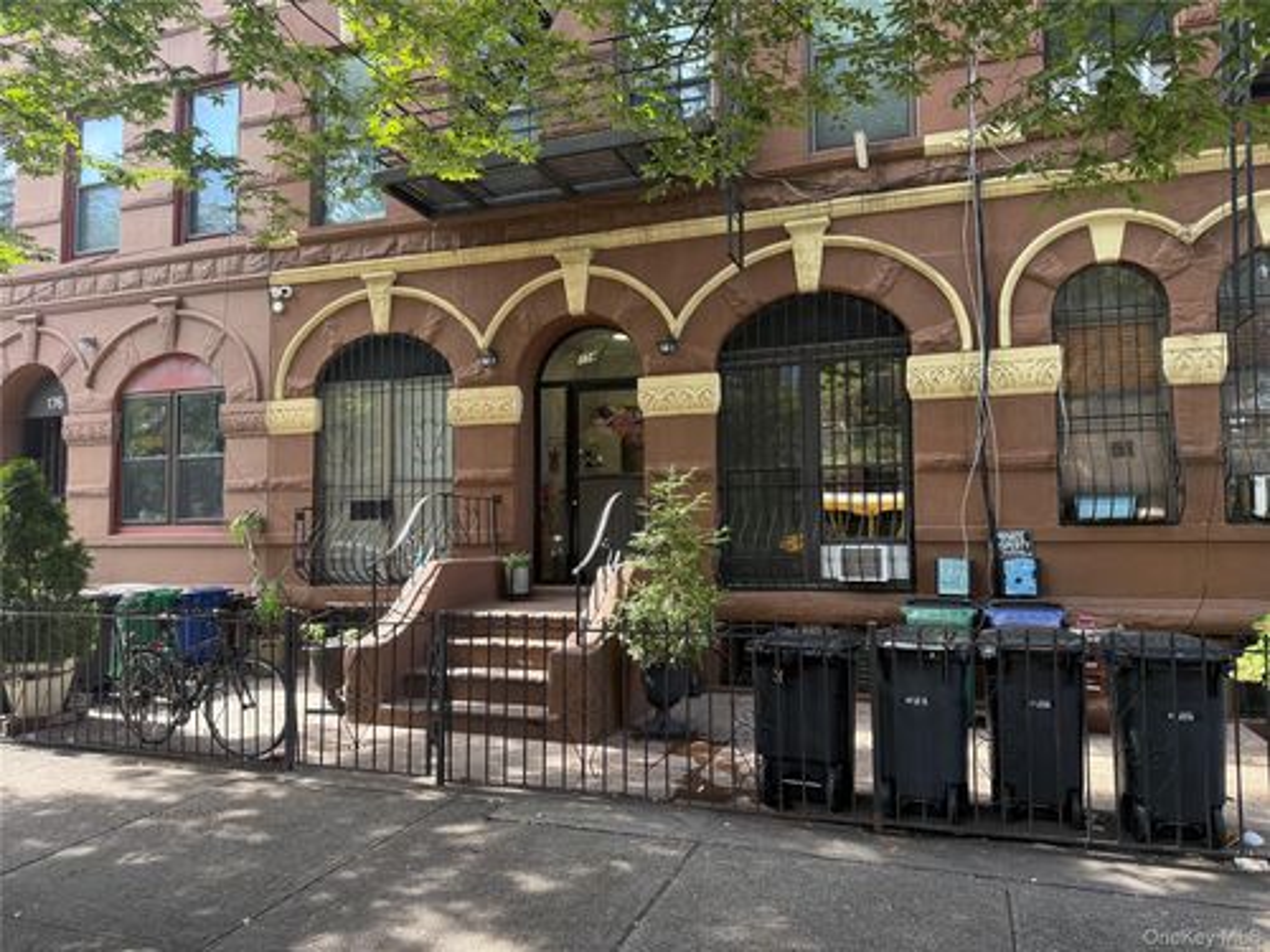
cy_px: 476
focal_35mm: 24
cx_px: 635
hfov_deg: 71.6
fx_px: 881
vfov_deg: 56.8
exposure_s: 1/243
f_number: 1.78
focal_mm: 6.76
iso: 125
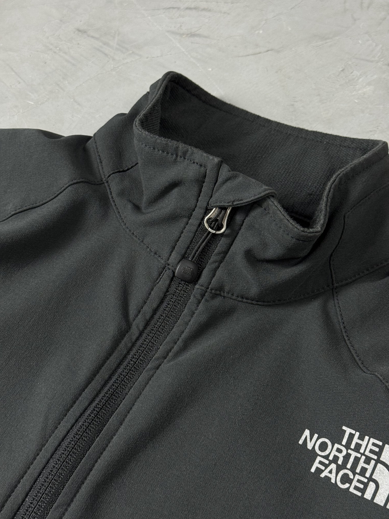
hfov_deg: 30.3
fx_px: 719
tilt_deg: -56.9
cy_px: 260
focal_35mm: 48
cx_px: 194
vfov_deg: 39.7
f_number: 1.78
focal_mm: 6.76
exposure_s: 1/60
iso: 250
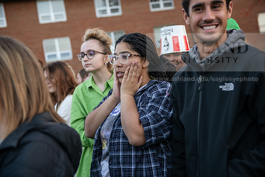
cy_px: 88
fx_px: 368
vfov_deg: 27.0
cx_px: 132
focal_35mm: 50
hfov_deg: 39.6
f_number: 3.2
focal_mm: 50
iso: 800
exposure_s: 1/320
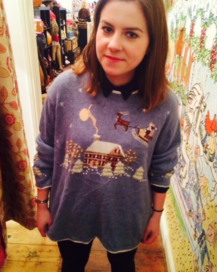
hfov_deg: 45.8
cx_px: 107
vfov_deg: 55.6
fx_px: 257
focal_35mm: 32
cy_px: 125
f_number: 2.2
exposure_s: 1/15
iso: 320
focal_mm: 4.12
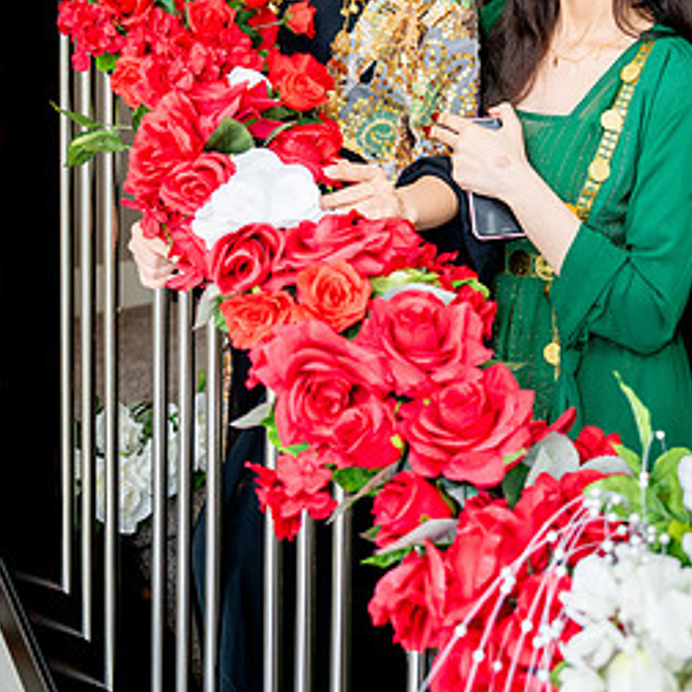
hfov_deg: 36.0
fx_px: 1063
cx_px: 368
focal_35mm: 47
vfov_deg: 34.9
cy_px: 132
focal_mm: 31
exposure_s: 1/200
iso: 800
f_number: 2.8
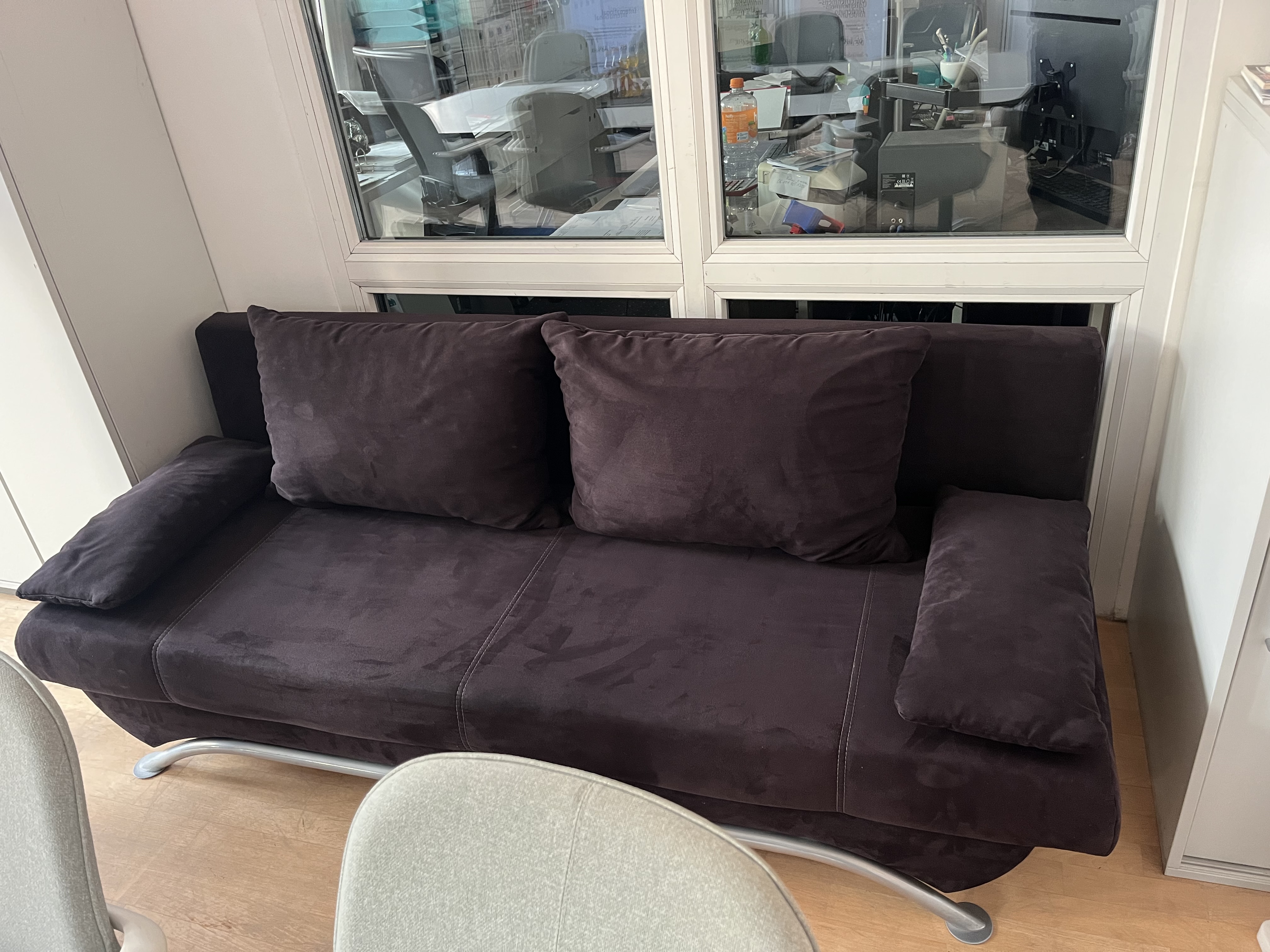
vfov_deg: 53.1
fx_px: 954
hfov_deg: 67.3
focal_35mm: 26
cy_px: 476
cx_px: 635
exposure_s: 1/60
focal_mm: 5.1
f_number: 1.6
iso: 320
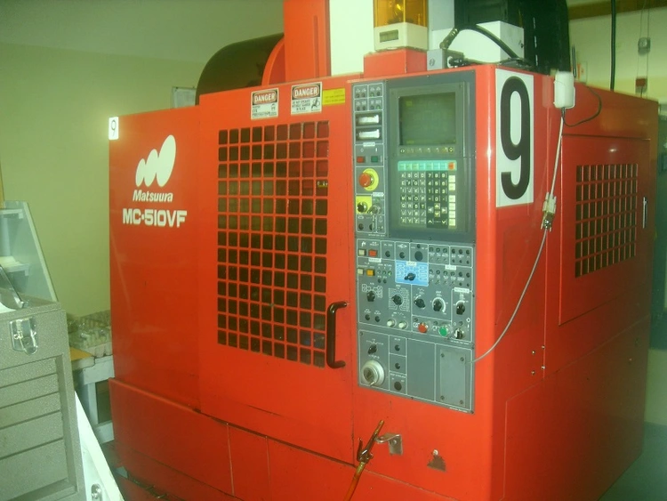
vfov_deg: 41.8
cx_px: 334
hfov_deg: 53.9
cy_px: 250
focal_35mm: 34
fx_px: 655
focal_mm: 6.3
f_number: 2.8
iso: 120
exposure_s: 1/45
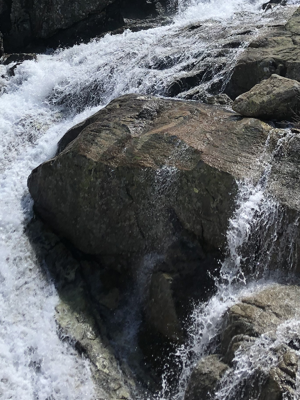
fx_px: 716
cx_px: 128
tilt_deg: +0.0
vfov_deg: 29.8
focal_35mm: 62
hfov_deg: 23.6
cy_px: 36
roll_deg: -3.2
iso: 20
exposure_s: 1/1656
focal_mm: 4
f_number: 1.8
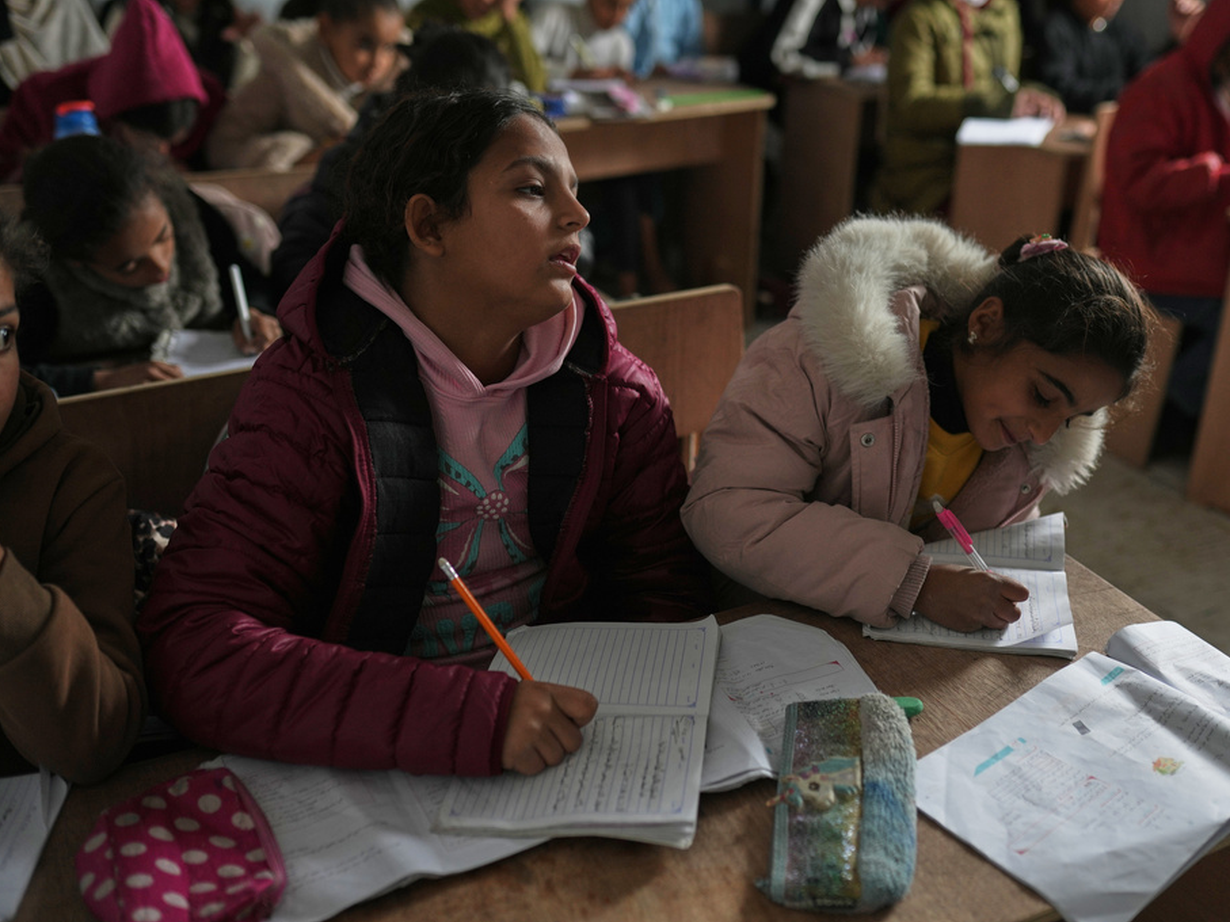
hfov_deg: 48.9
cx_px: 688
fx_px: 1350
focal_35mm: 38
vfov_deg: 37.7
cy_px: 461
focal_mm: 35
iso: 400
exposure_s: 1/160
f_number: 2
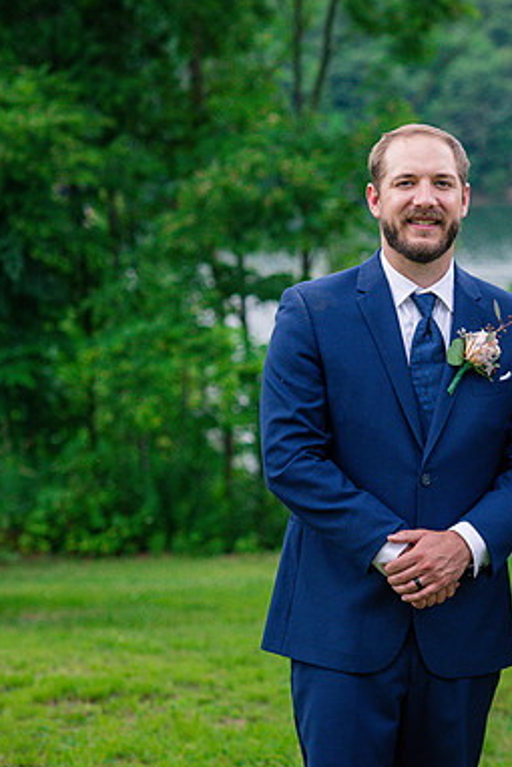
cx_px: 556
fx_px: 2749
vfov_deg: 15.9
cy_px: 382
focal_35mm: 129
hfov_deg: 10.5
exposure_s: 1/3200
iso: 500
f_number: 3.5
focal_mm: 85
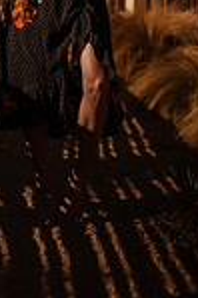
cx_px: -4
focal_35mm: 106
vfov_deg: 17.8
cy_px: -112
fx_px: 876
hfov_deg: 12.7
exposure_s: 1/8000
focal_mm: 35
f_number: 1.8
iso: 50
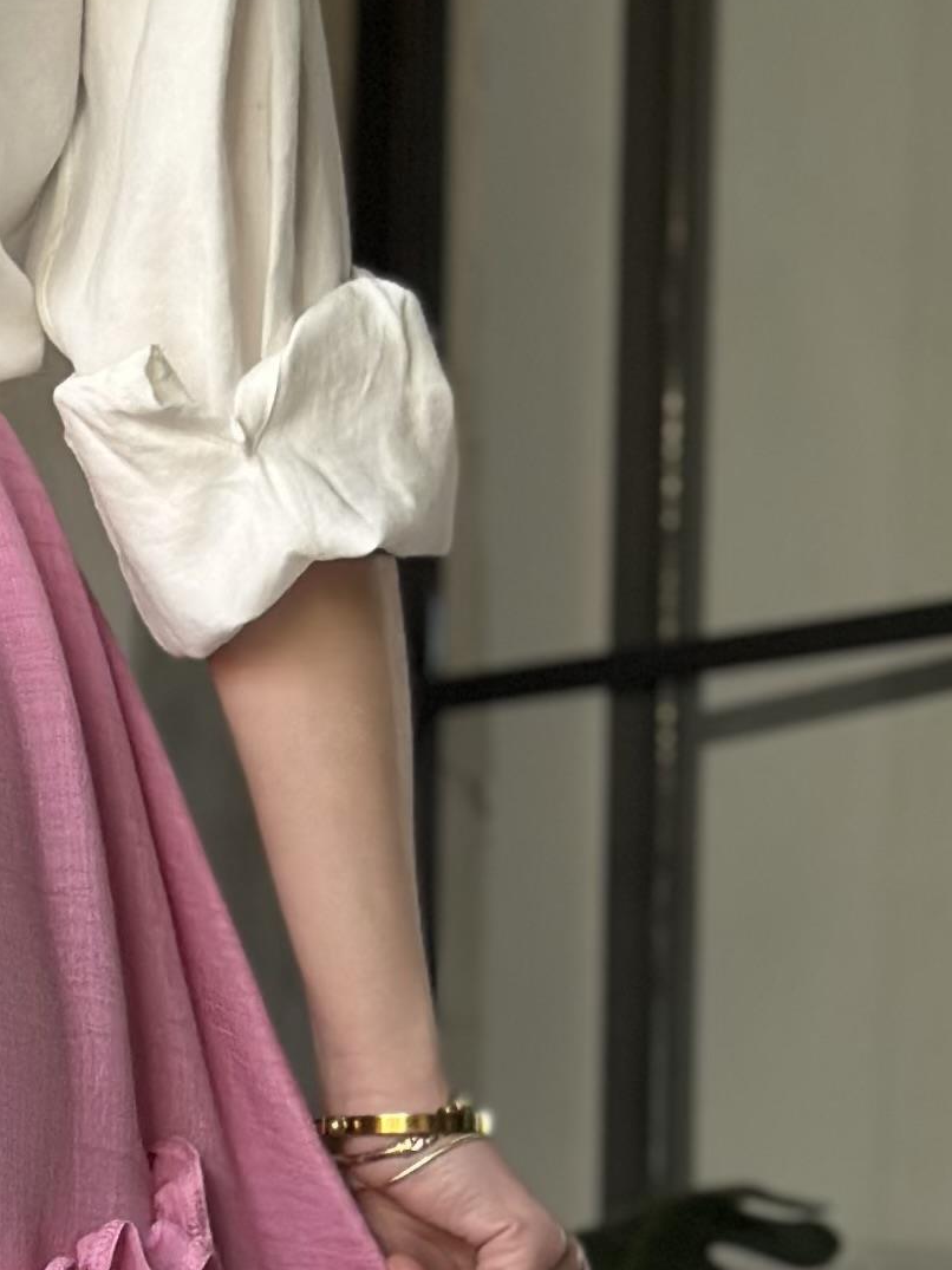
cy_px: 1648
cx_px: -503
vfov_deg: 10.7
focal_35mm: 180
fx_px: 6602
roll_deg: -0.6
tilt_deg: -1.1
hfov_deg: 8.1
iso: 125
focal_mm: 6.86
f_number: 1.78
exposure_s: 1/60
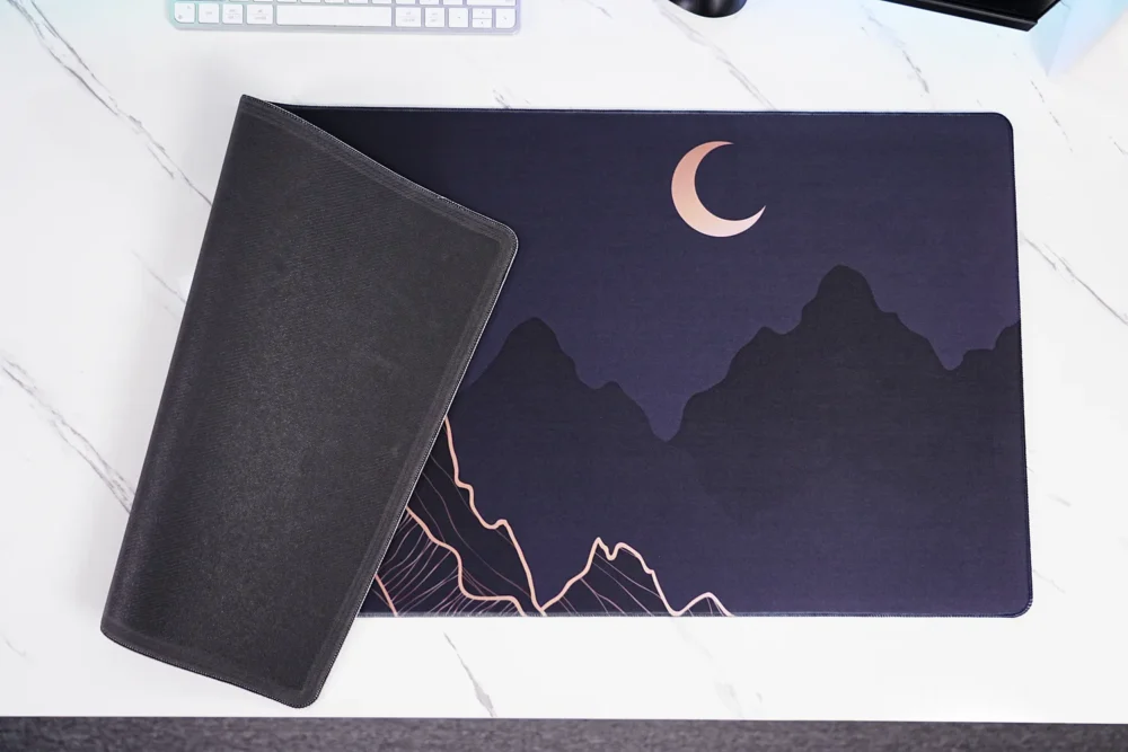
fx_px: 1097
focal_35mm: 35
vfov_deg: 37.9
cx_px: 564
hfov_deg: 54.4
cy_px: 376
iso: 640
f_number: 4
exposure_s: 1/50
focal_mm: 35
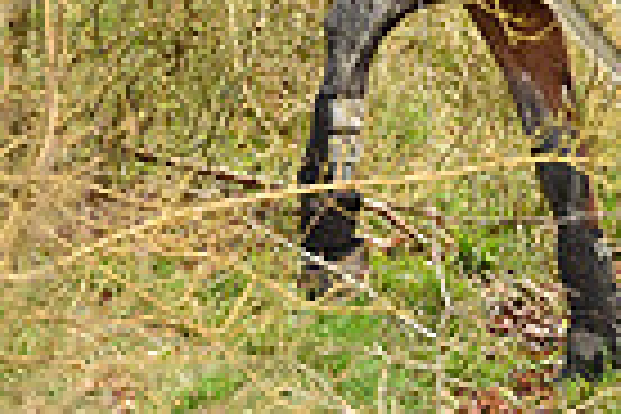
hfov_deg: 2.6
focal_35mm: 797
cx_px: 878
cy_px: -324
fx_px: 13747
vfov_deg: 1.7
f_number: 4.5
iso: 1600
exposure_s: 1/1250
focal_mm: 190
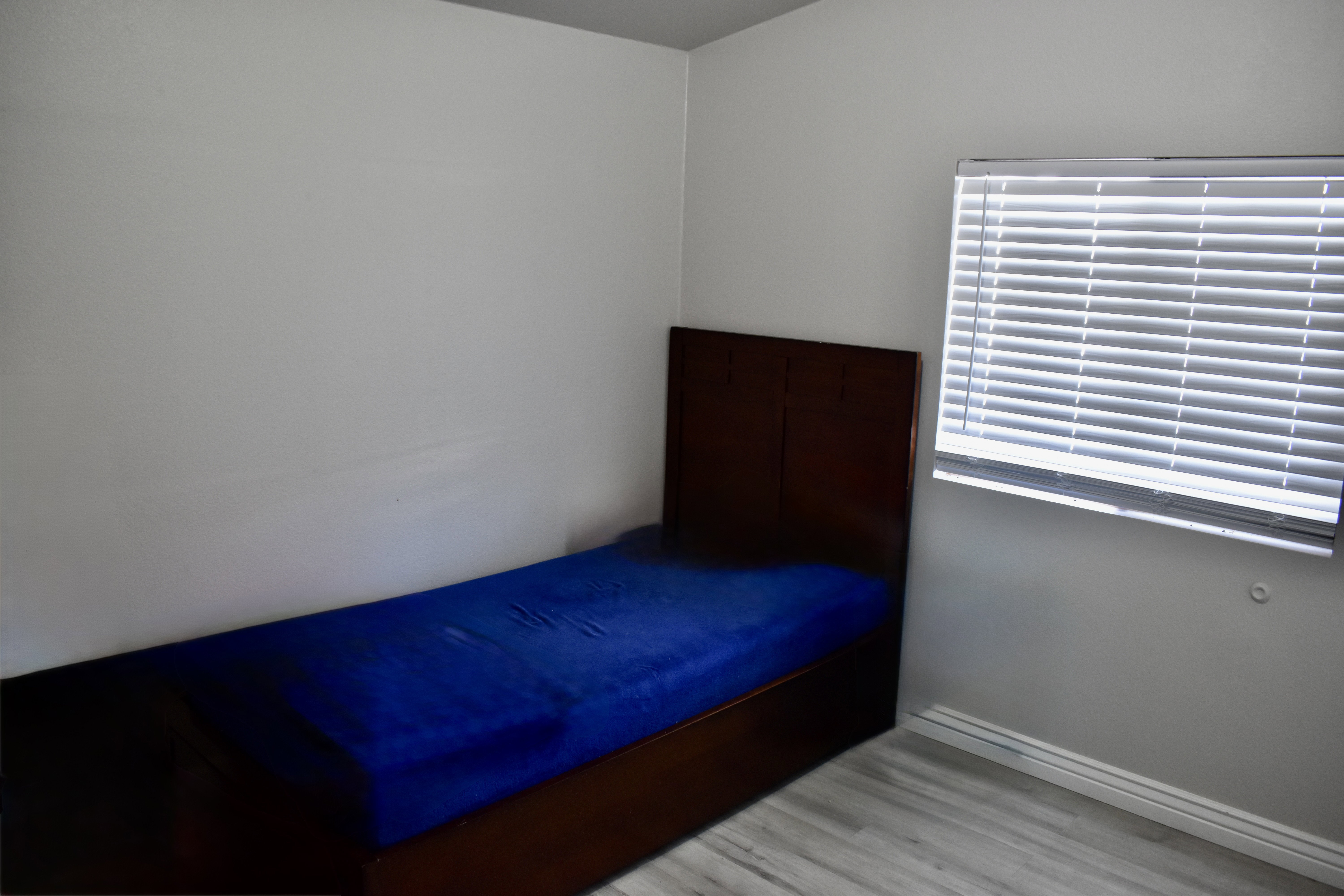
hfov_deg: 67.4
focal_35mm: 27
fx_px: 1008
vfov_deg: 47.9
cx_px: 672
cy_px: 448
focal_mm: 18
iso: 900
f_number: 4.5
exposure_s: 1/30
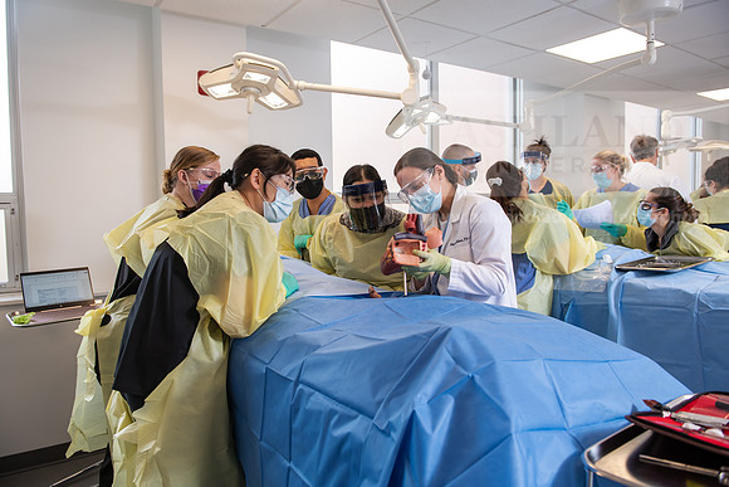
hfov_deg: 69.4
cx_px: 364
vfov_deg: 49.6
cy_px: 244
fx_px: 527
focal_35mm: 26
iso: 500
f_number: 4
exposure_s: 1/200
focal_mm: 26
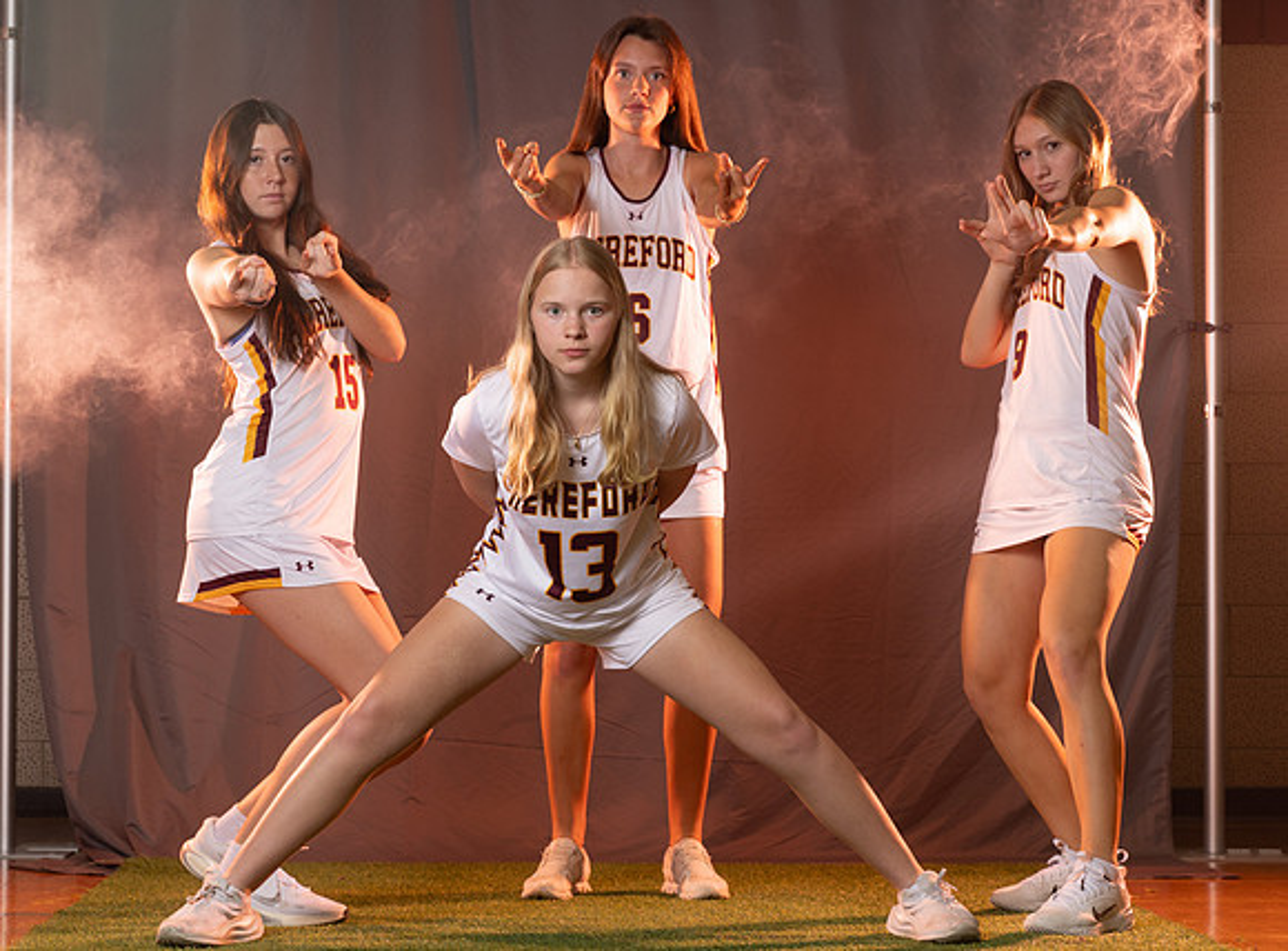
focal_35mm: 95
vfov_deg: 15.3
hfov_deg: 20.7
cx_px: 647
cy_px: 489
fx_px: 3527
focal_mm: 70
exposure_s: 1/200
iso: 125
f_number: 5.6
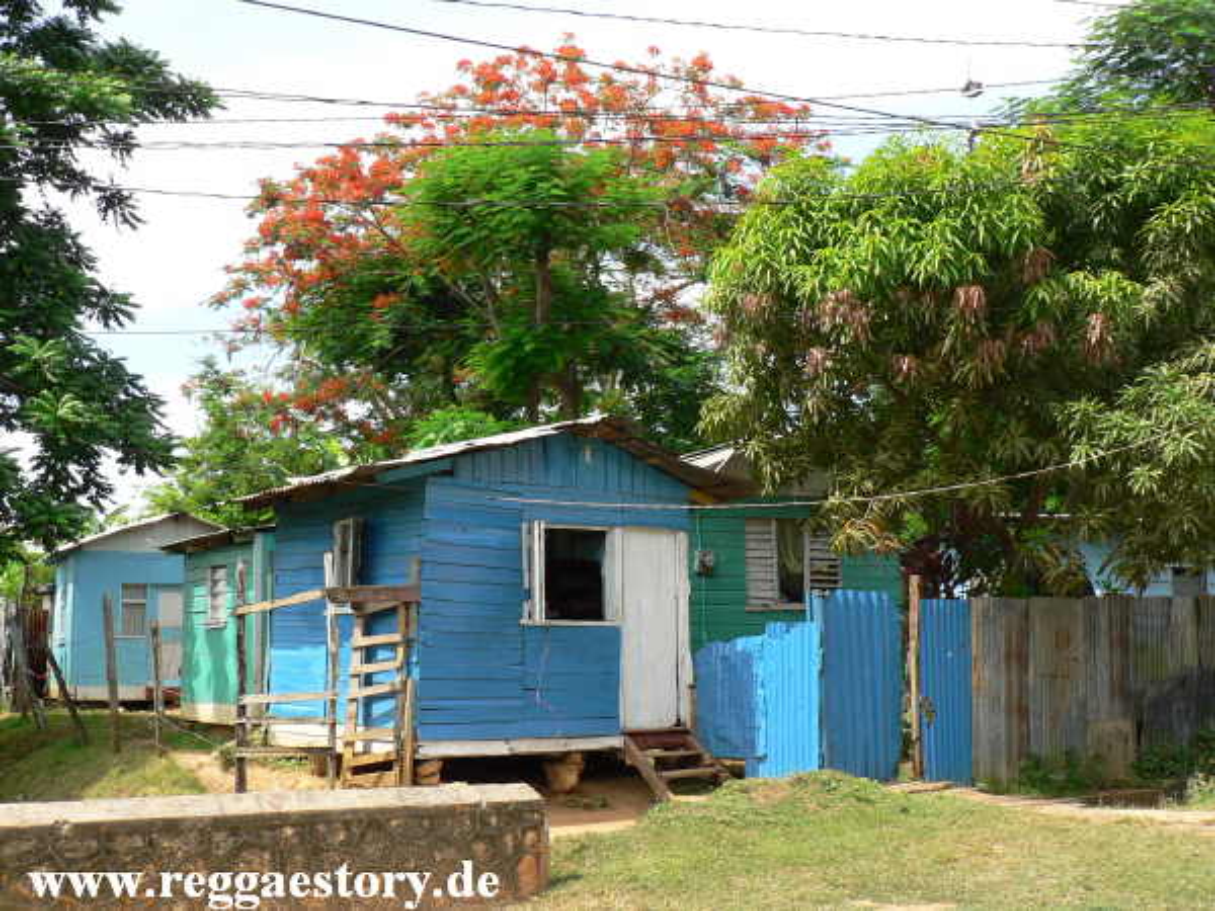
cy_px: 456
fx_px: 1790
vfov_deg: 28.6
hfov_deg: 37.5
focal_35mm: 51
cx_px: 608
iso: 64
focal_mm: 8.7
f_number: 4
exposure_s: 1/250
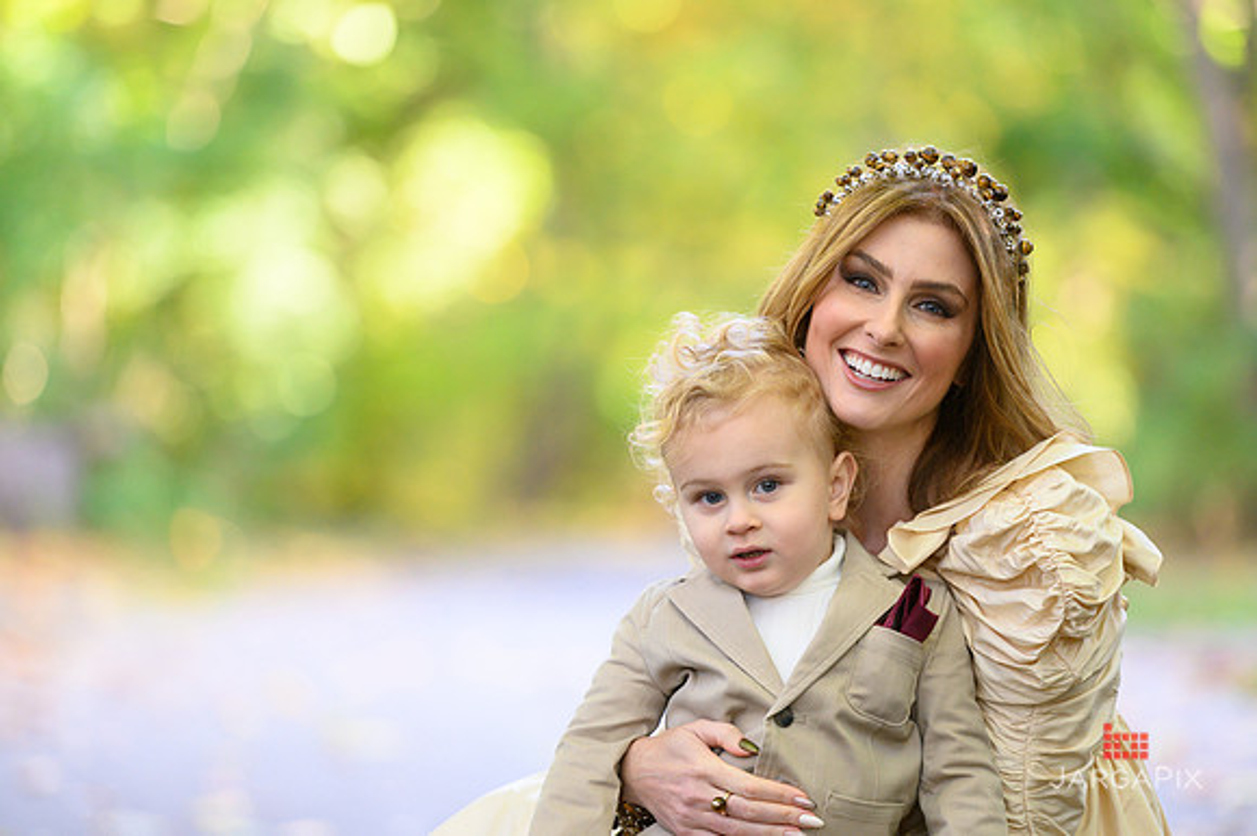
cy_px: 418
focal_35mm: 180
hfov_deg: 11.4
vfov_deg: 7.6
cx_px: 628
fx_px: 6281
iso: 1600
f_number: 3.2
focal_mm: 180
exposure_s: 1/200
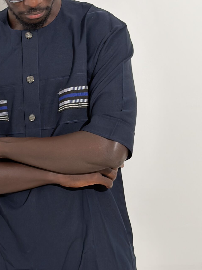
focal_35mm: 94
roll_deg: +3.4
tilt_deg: -4.8
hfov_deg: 15.7
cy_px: 103
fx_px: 731
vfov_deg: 20.8
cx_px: 92
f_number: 1.78
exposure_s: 1/60
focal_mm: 6.76
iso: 50
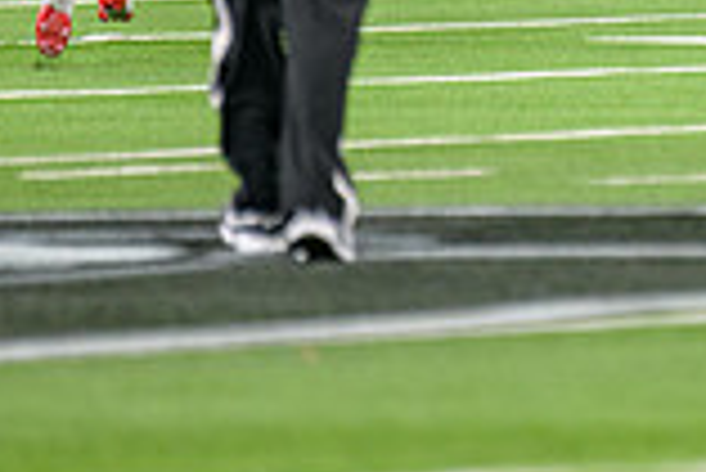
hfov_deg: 1.9
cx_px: 850
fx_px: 21749
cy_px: -330
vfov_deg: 1.2
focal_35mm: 1108
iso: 1000
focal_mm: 300
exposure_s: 1/400
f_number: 2.8
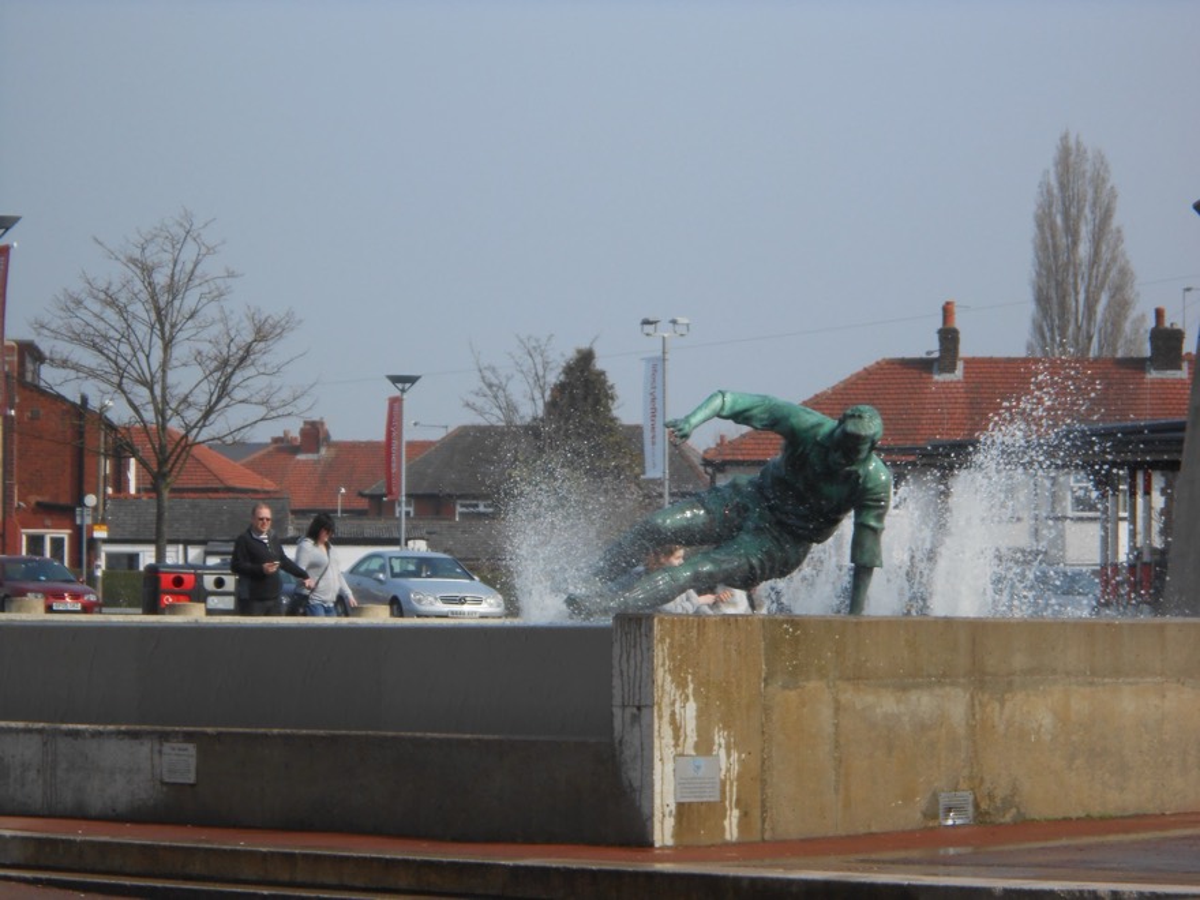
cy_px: 450
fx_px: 5408
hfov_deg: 12.7
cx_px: 600
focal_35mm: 156
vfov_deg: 9.5
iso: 80
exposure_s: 1/400
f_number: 6.5
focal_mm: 27.6
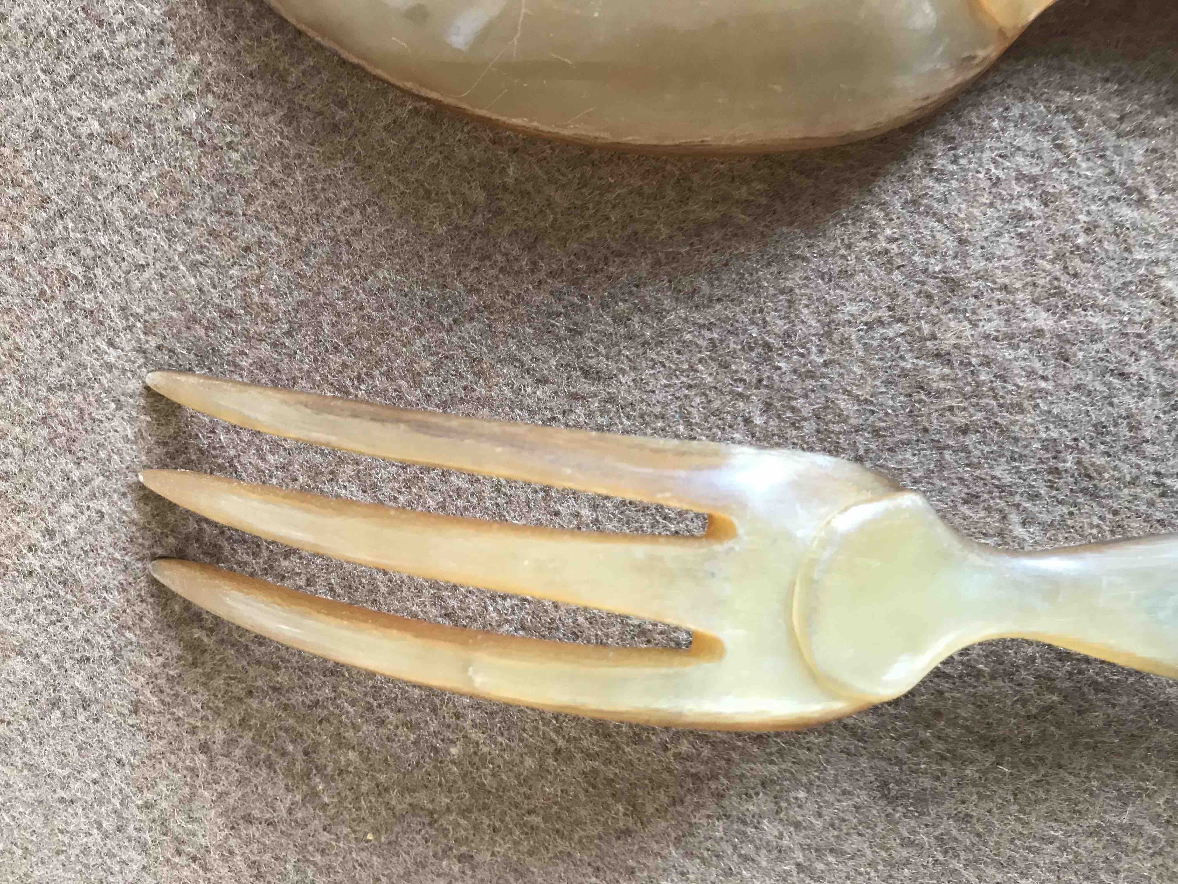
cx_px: 589
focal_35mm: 28
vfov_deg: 49.7
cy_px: 442
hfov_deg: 63.4
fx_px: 953
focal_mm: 3.99
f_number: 1.8
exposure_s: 1/17
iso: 50
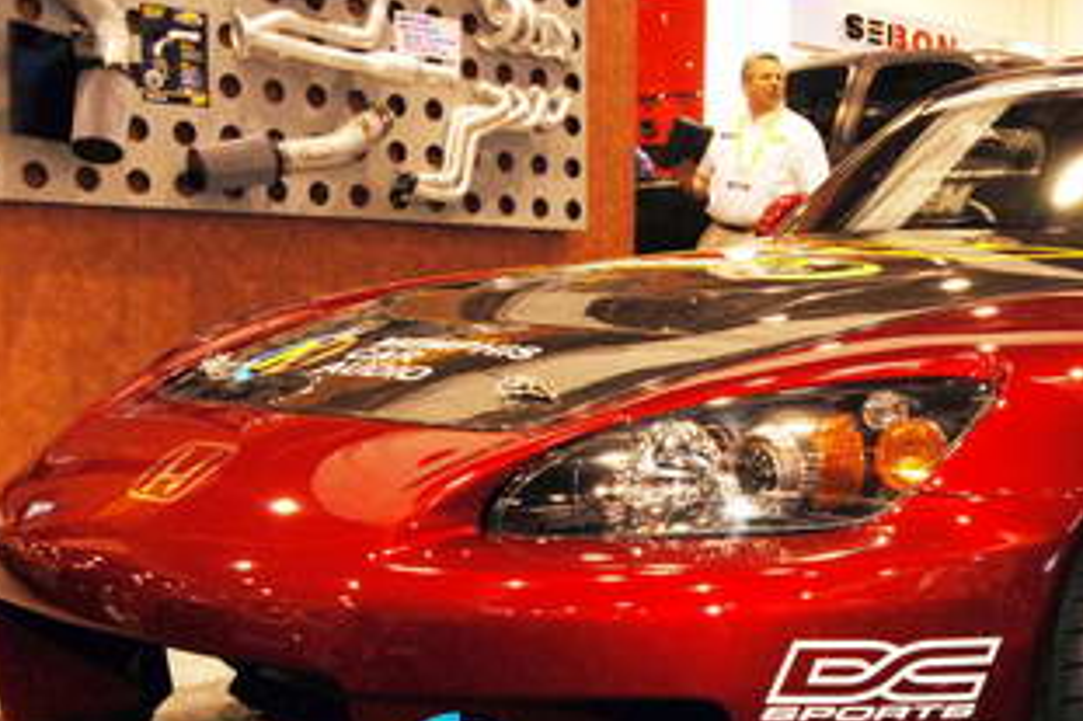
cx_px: 874
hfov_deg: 36.2
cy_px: 510
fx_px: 1594
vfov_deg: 25.3
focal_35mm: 53
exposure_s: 1/20
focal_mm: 20
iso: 400
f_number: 8
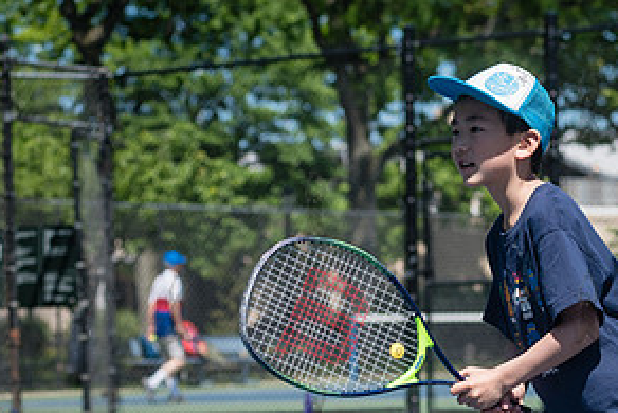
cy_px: 306
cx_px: 586
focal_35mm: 159
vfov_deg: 8.6
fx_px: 2731
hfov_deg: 12.8
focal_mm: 80
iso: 200
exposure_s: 1/1000
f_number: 5
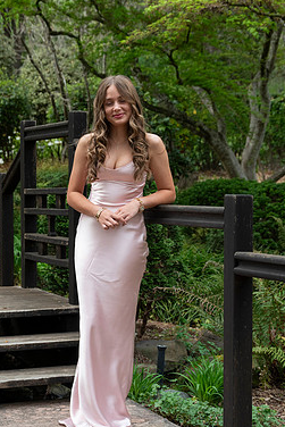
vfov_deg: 25.7
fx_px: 937
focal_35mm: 79
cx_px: 121
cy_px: 196
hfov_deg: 17.3
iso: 1250
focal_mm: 66
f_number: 6
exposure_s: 1/800
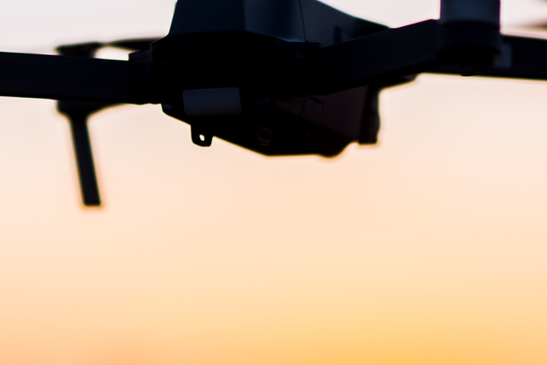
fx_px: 2432
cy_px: 75
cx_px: 226
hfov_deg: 12.8
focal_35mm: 160
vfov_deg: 8.6
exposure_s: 1/1000
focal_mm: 50
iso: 200
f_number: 1.4
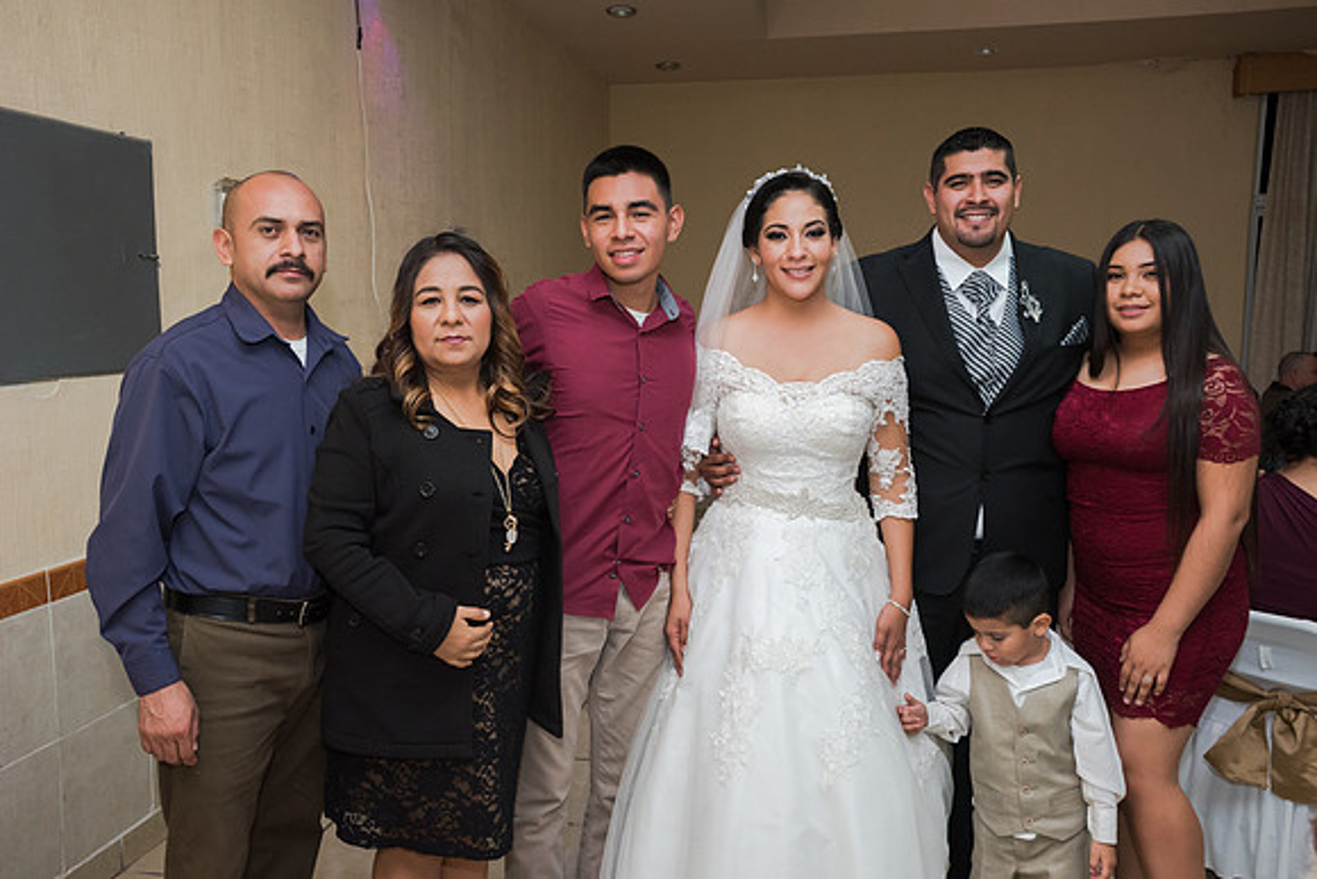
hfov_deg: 58.7
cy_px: 440
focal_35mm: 32
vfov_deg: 41.1
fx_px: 1171
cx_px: 658
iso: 1600
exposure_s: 1/100
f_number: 4
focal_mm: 32
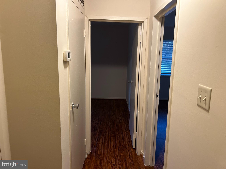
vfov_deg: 53.1
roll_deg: -0.3
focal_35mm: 26
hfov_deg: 67.3
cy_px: 84
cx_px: 113
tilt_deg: -10.7
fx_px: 170
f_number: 1.5
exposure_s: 1/60
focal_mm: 5.7
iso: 160
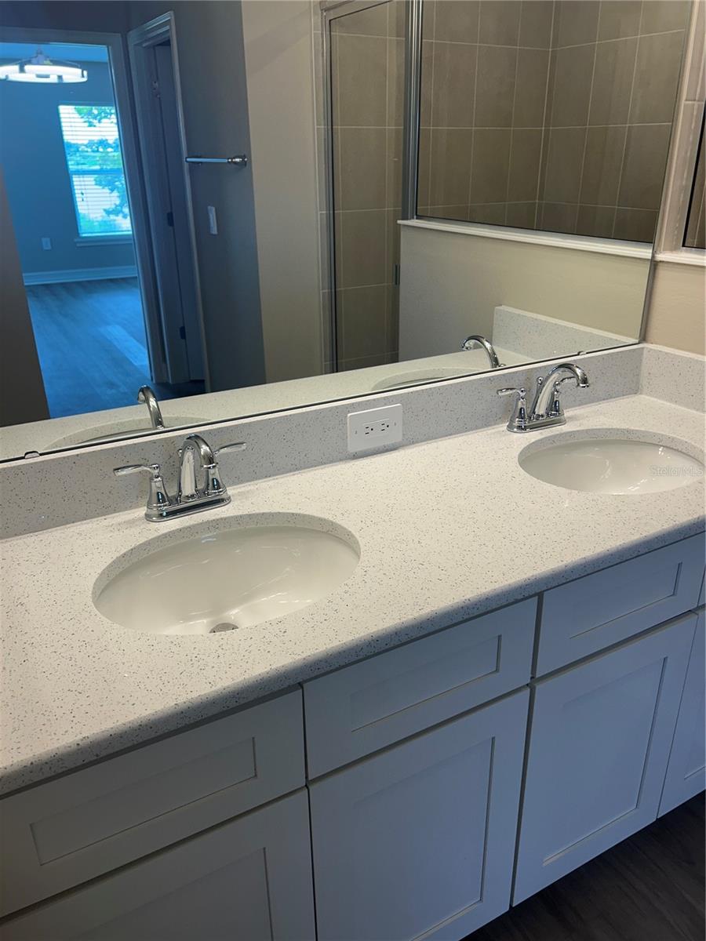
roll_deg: +0.6
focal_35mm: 26
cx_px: 353
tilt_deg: -23.3
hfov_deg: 53.1
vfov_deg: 67.3
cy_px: 470
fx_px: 707
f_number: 1.5
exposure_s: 1/120
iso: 32
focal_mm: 5.7
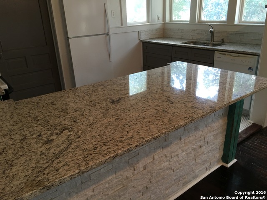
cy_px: 100
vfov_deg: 48.2
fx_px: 224
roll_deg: +2.0
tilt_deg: -19.9
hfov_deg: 61.7
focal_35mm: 29
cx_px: 134
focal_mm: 4.15
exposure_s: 1/15
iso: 50
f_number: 2.2
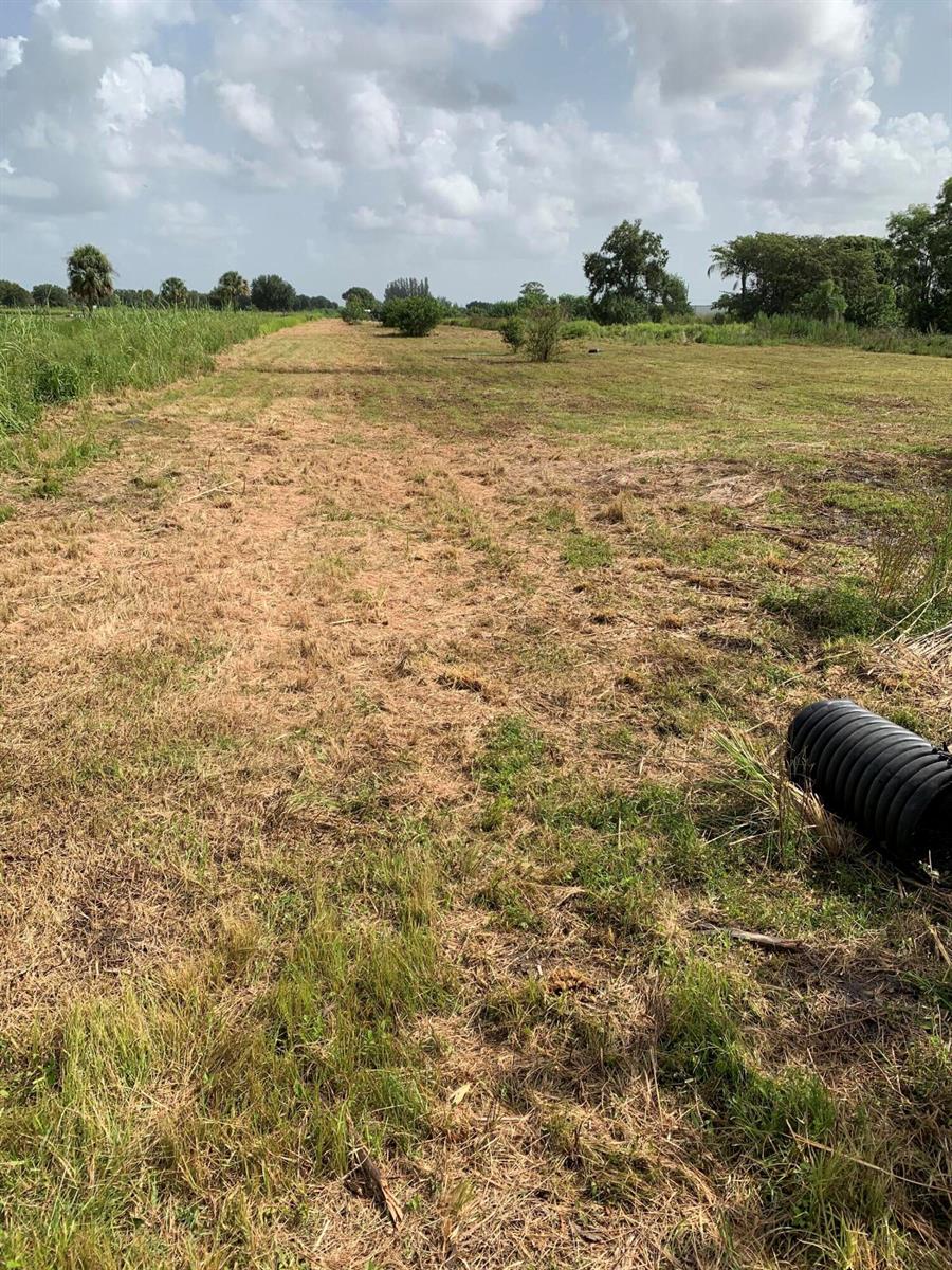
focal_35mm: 26
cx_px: 476
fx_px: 953
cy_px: 635
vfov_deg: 67.3
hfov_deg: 53.1
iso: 25
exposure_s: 1/2257
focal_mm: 4.25
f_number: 1.8
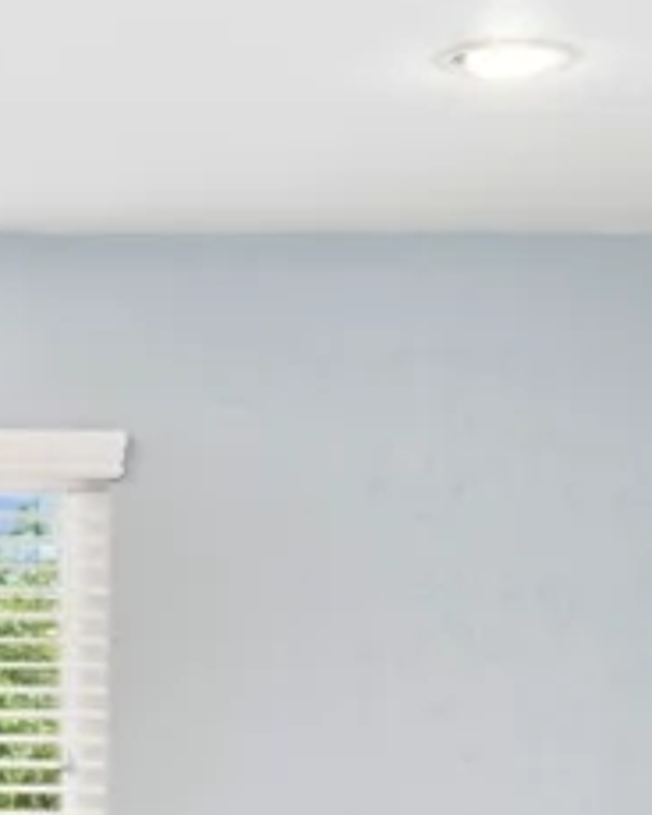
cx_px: -223
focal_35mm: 138
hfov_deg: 10.9
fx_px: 3329
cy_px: 859
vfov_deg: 13.7
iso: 400
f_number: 8
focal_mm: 22
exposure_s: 1/15
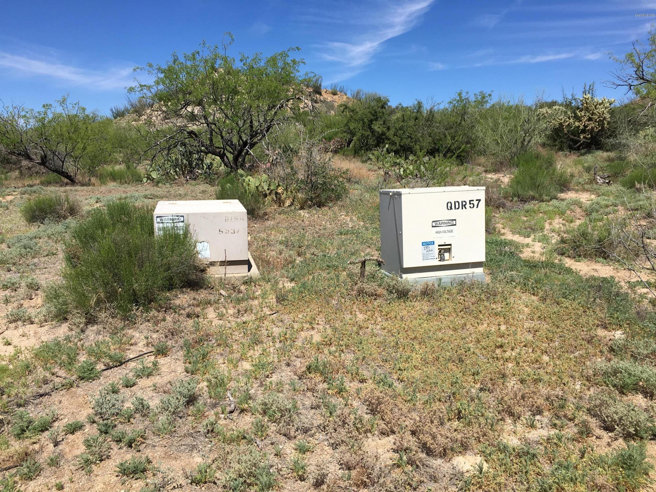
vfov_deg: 48.2
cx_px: 328
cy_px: 246
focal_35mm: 29
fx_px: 550
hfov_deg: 61.7
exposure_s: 1/2024
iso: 25
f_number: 2.2
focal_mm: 4.15
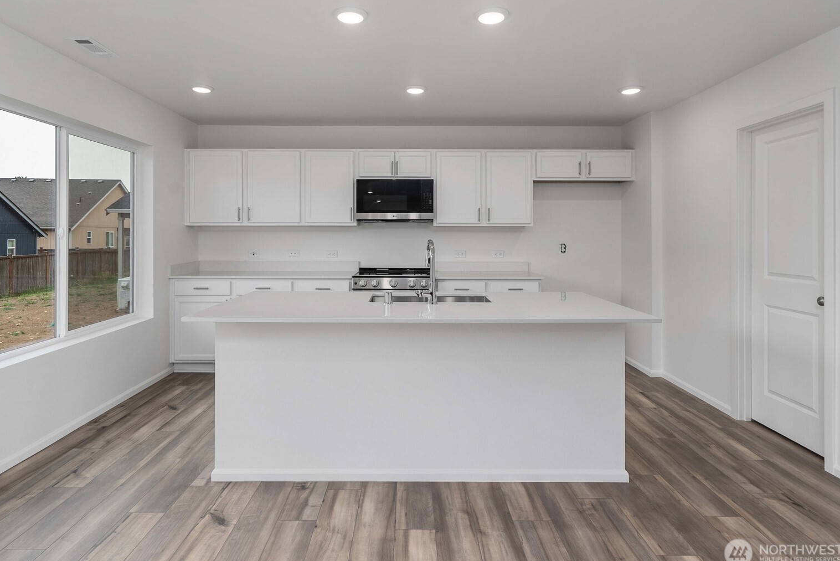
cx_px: 390
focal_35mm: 19
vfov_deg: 64.5
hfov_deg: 86.7
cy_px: 261
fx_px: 444
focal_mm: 17
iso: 1000
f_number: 7.1
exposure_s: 1/20
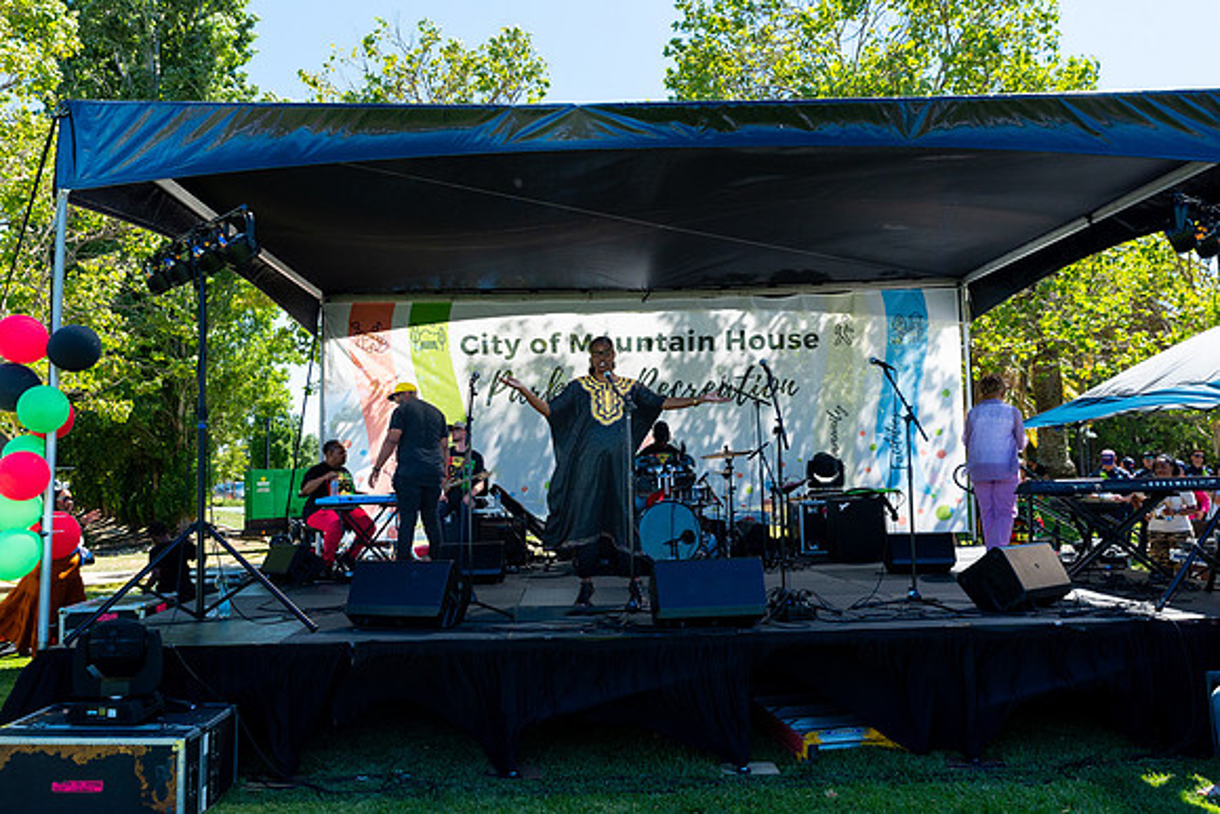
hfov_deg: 57.6
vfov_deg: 40.3
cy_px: 384
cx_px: 576
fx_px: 1110
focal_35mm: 33
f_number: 5.6
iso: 320
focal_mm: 31
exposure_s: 1/1000
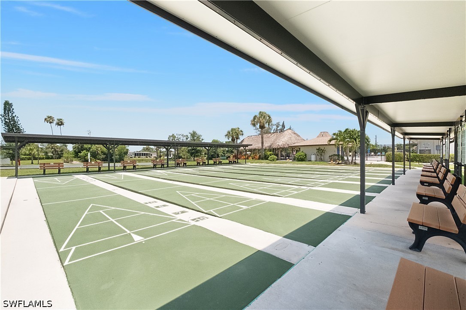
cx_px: 233
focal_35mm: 15
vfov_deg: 77.3
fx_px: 194
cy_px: 155
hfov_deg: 100.4
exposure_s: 1/2400
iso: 6400
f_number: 8
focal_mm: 10
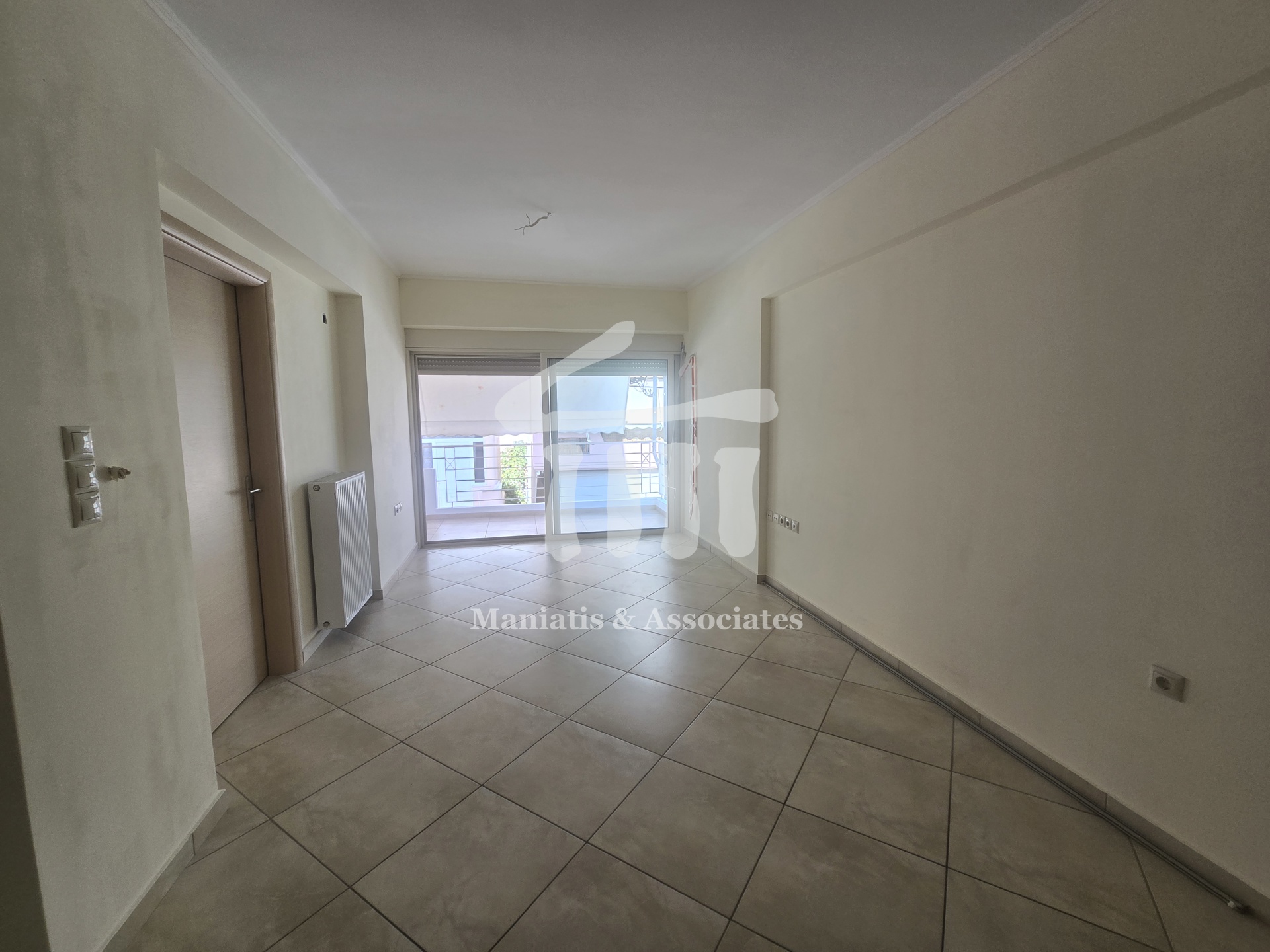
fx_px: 477
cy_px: 476
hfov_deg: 106.2
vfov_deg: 89.9
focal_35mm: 13
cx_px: 635
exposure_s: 1/168
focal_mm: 2.2
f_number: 2.2
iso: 50
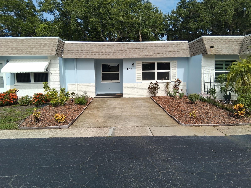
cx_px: 126
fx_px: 189
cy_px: 94
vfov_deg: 53.1
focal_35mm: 26
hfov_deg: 67.3
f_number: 1.8
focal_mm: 3.98
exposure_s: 1/757
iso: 25
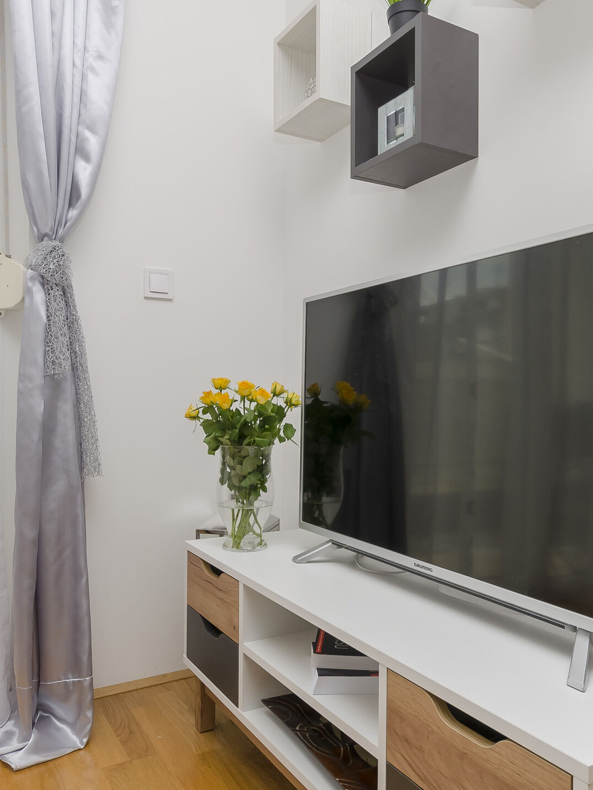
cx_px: 331
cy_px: 407
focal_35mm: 28
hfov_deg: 49.7
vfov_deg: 63.4
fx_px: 639
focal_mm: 10
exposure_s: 1/125
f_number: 8
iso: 200
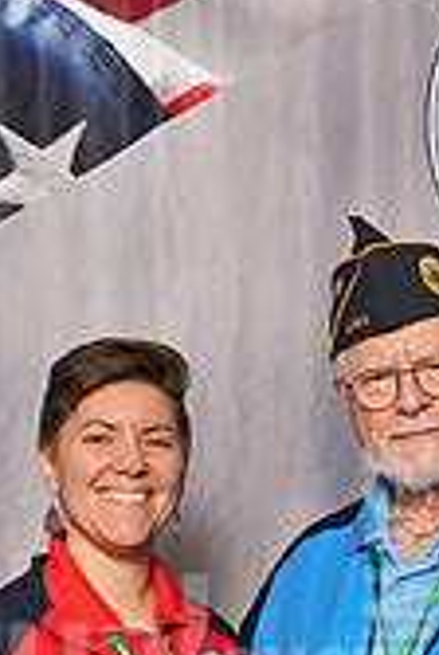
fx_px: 2350
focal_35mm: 129
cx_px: 298
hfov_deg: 10.7
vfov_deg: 15.3
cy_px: 796
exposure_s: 1/125
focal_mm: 32
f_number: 9
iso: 800
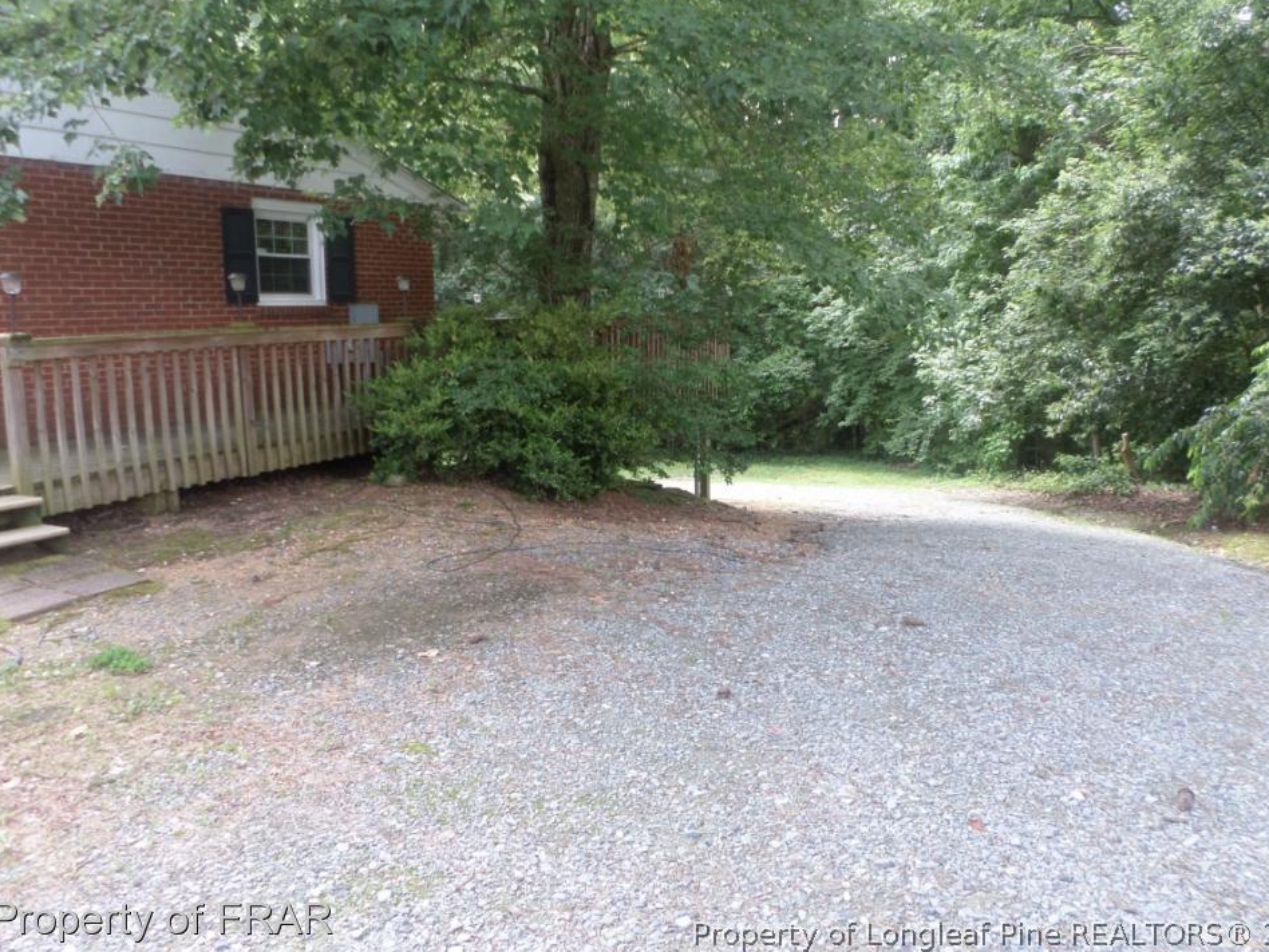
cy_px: 441
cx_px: 657
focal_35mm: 27
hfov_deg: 65.3
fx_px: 990
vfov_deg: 51.3
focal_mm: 4.5
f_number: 2.5
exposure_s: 1/60
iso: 80
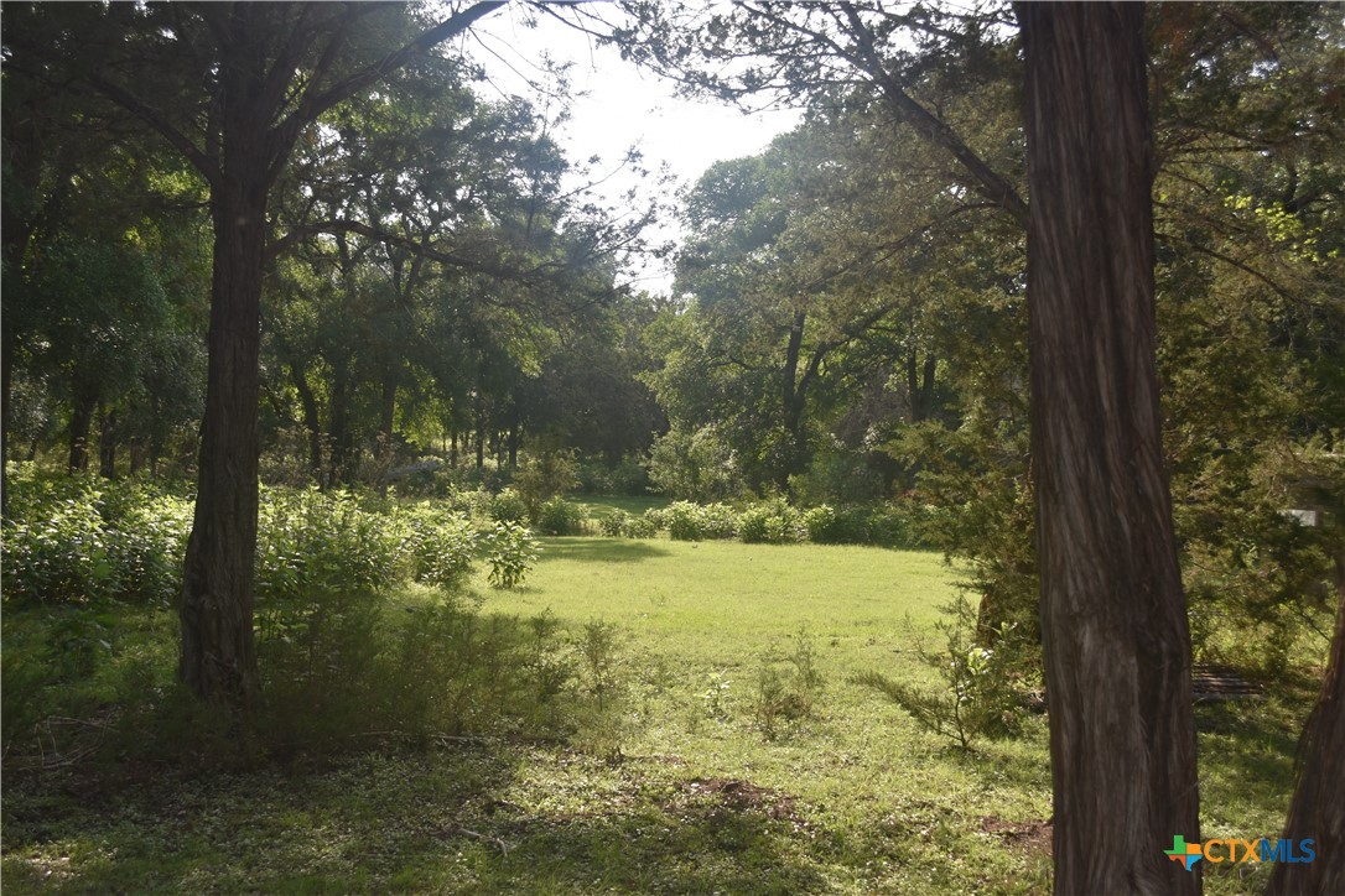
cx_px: 672
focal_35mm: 42
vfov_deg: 31.9
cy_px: 448
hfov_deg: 46.4
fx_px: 1569
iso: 100
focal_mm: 28
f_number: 5.6
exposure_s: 1/200
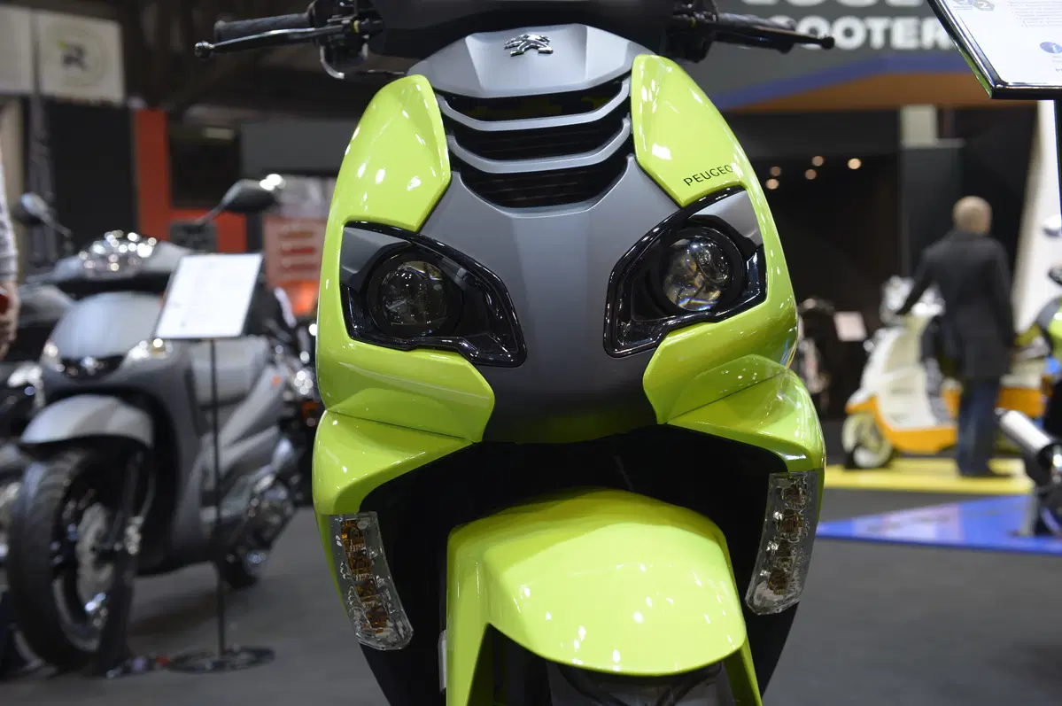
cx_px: 531
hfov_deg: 44.5
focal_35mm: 44
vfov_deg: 30.5
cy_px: 353
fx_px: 1297
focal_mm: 44
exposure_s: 1/160
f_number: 5
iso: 1000
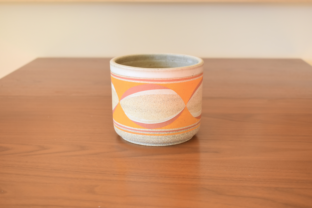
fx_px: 455
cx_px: 156
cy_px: 104
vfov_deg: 25.8
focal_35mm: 52
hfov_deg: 37.9
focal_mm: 35
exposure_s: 1/125
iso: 720
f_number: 5.6
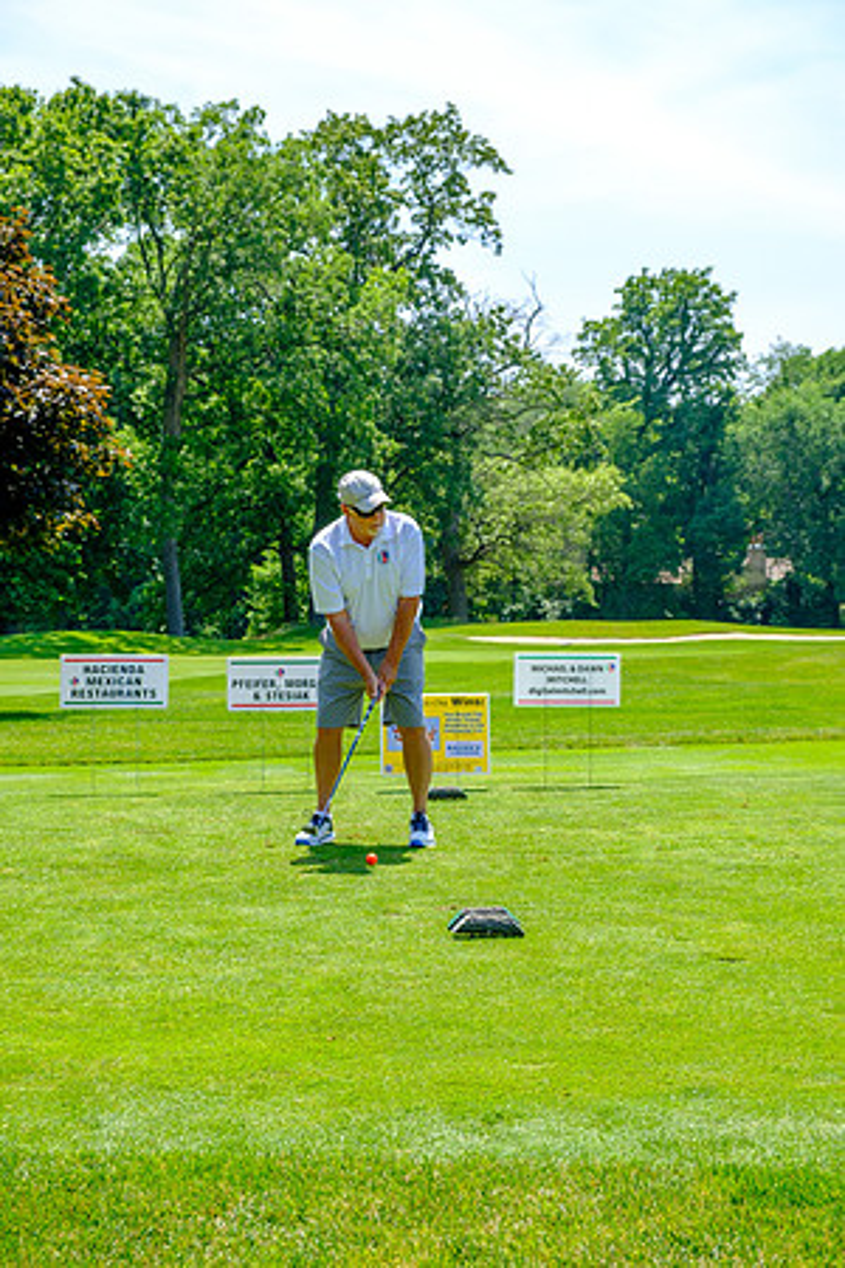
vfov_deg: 32.9
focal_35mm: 61
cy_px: 634
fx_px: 2148
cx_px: 422
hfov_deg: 22.3
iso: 200
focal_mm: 40.7
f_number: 6.4
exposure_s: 1/250
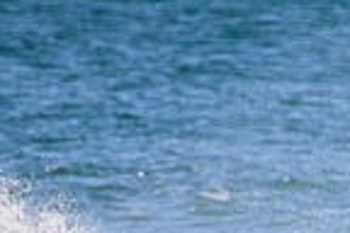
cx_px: 666
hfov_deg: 0.6
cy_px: 409
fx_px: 31235
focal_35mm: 3213
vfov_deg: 0.4
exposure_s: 1/2000
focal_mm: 800
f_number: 11
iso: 1400
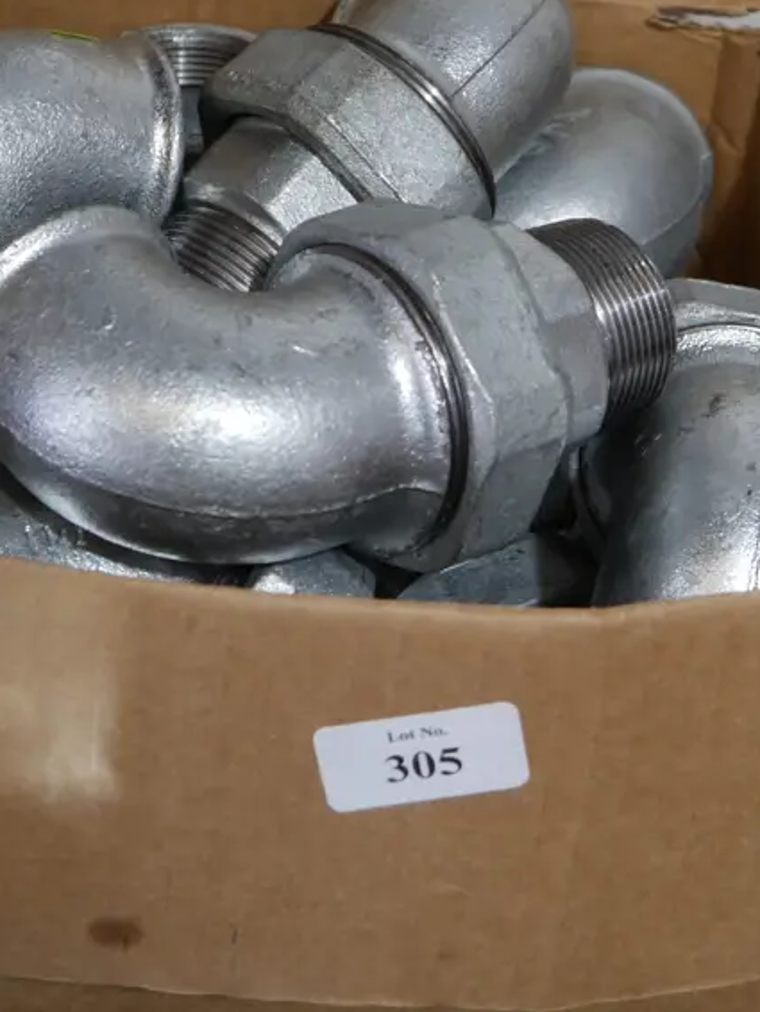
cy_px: 104
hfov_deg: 19.4
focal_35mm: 76
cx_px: 362
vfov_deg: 24.9
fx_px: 2223
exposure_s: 1/60
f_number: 4.6
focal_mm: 21
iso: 500
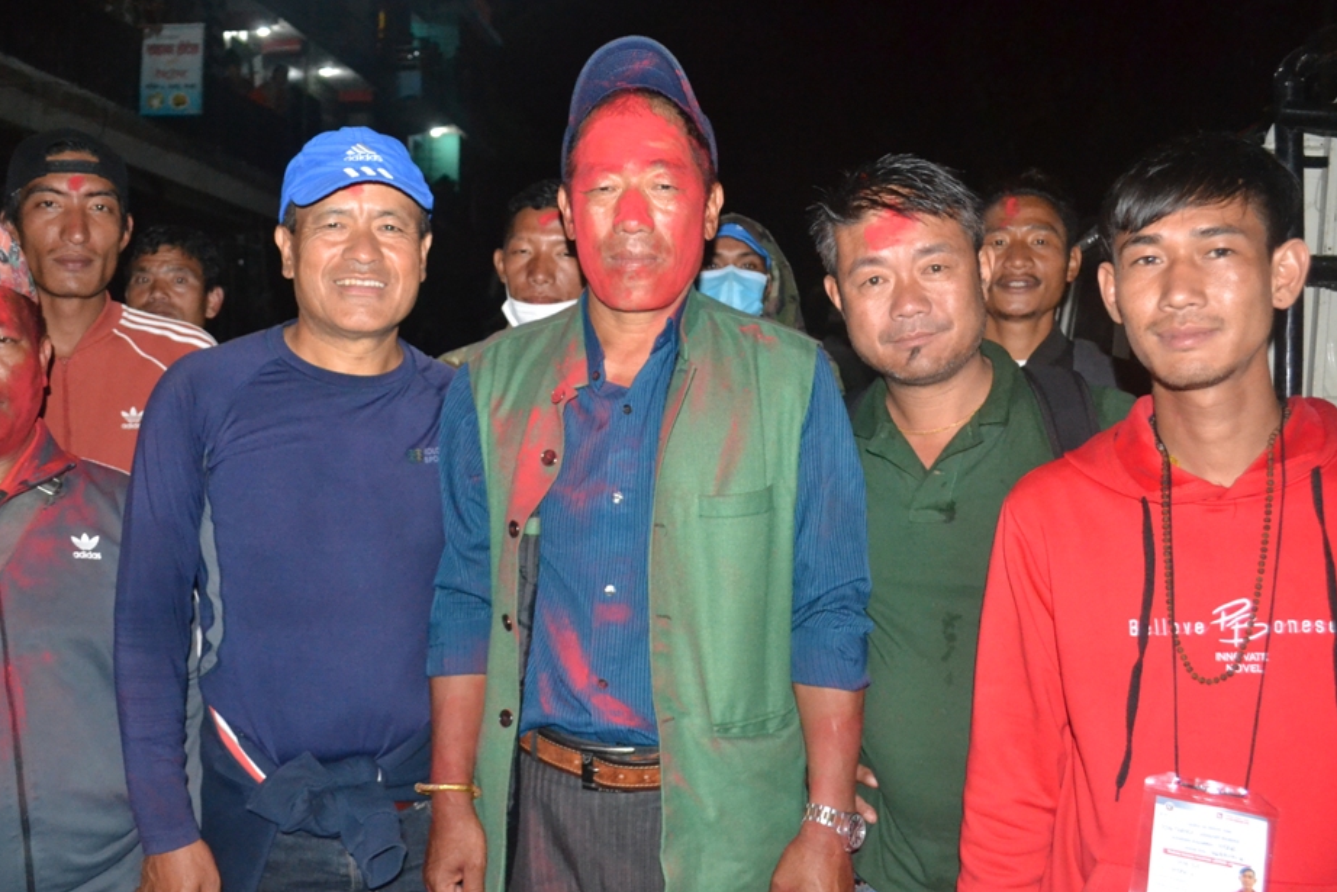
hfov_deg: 61.8
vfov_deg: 43.6
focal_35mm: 30
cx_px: 609
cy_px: 411
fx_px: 1114
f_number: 3.5
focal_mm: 18
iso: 3200
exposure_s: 1/60
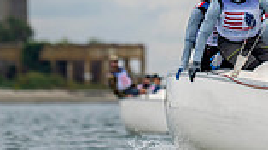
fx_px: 9600
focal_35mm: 1352
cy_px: -30
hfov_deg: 1.6
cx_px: 239
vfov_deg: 0.9
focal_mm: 300
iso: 125
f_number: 4
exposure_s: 1/1250
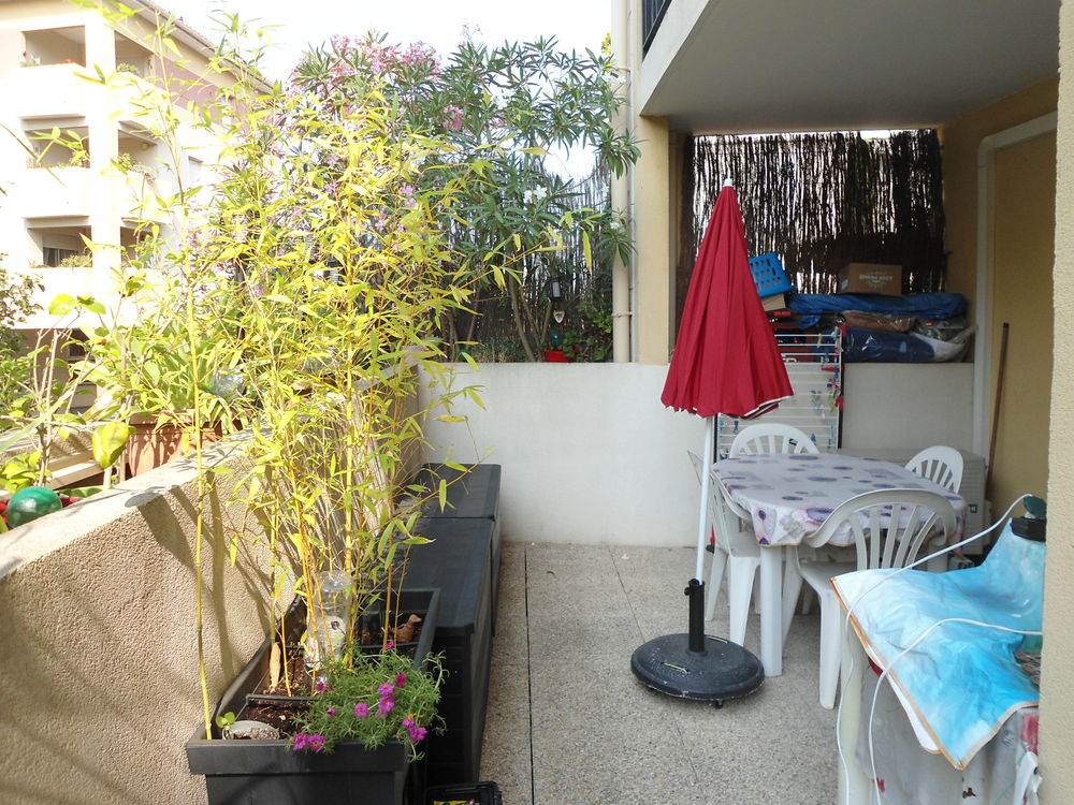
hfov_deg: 67.3
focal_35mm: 26
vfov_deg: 53.1
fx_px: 807
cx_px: 537
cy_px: 402
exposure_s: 1/320
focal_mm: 4.7
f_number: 2.8
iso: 80
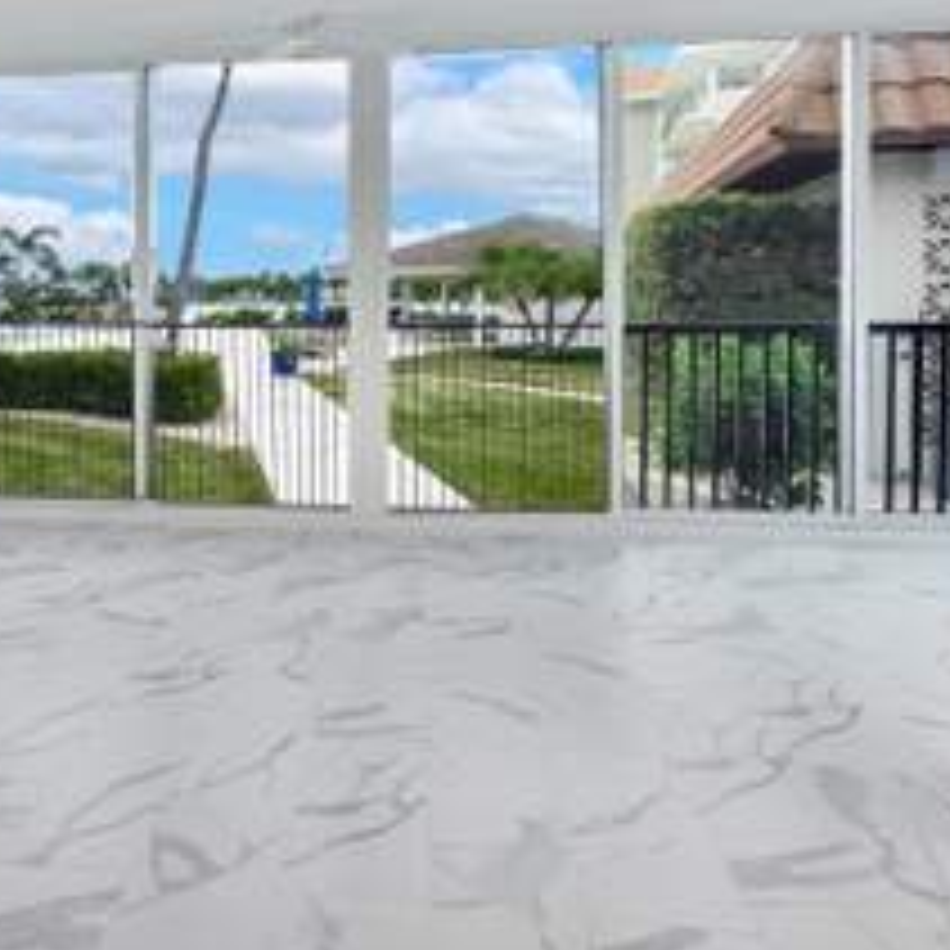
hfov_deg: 57.3
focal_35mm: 27
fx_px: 838
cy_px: 317
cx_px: 288
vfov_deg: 57.8
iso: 125
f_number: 11
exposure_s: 1/10
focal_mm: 14
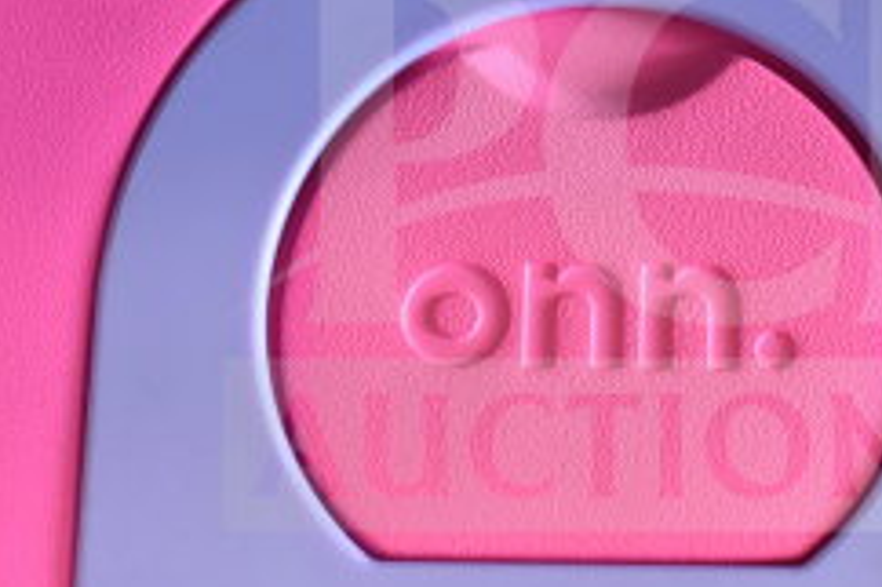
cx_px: 631
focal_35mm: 117
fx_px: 2871
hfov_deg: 17.4
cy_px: 242
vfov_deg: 11.7
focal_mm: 31
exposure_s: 1/50
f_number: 4.2
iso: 1000
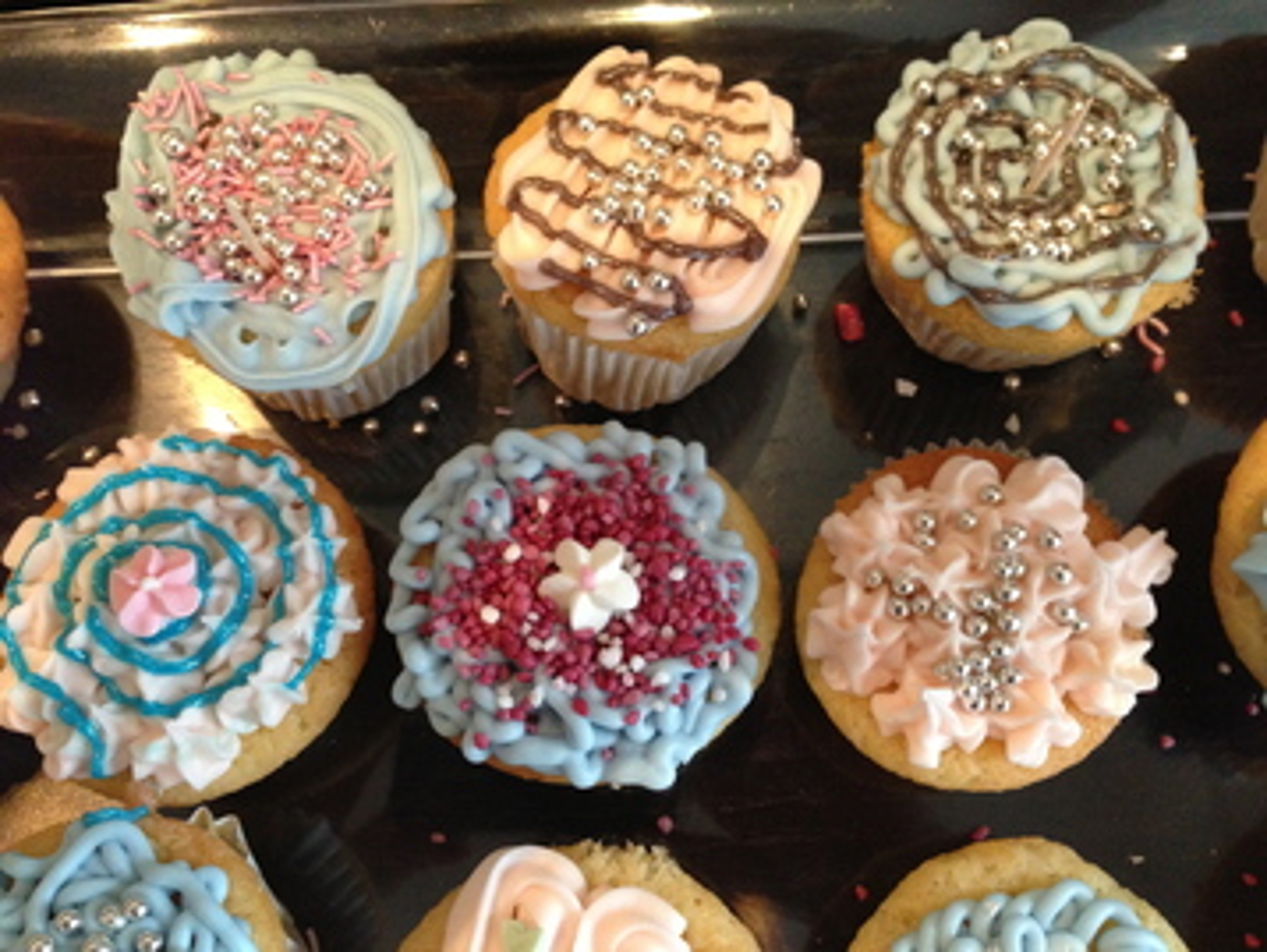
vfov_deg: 43.0
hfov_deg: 55.3
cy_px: 476
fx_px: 1209
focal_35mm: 33
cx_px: 634
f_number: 2.4
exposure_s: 1/20
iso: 400
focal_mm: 4.13
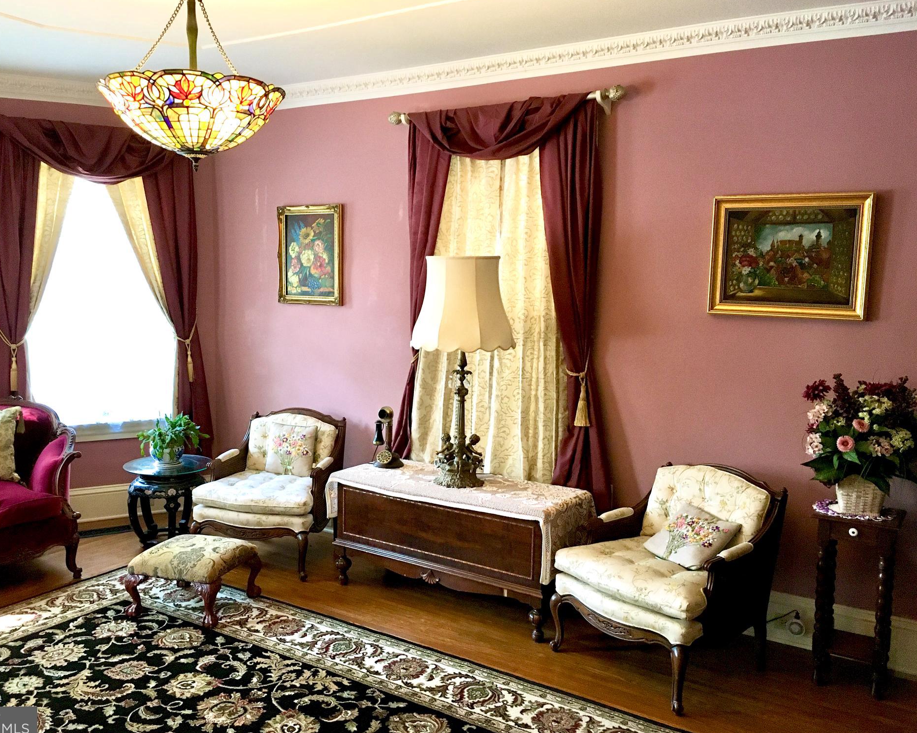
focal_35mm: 31
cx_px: 417
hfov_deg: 57.1
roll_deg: -0.6
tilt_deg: -7.4
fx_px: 841
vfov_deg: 47.1
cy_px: 370
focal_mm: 4.15
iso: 160
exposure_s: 1/30
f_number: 2.2
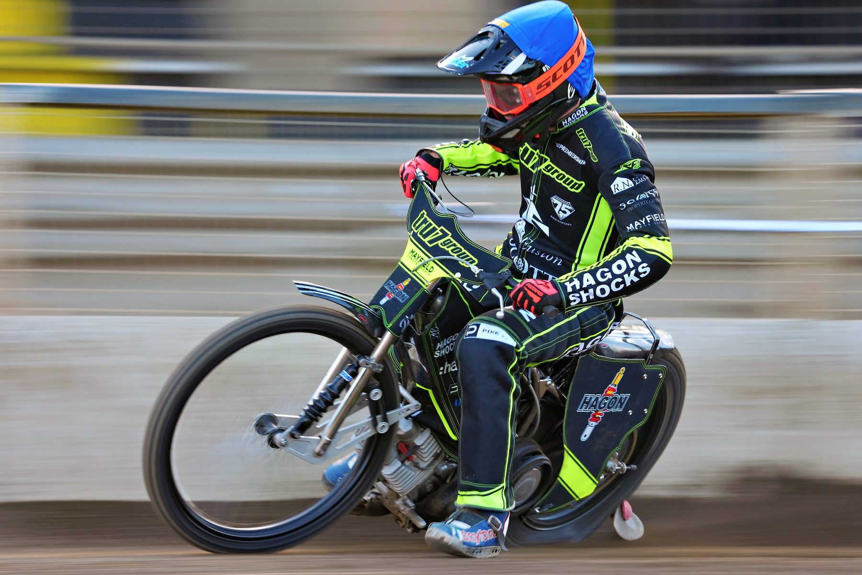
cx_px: 431
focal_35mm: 362
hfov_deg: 5.7
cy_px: 288
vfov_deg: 3.8
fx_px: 8667
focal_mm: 362
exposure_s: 1/125
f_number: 6.3
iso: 250
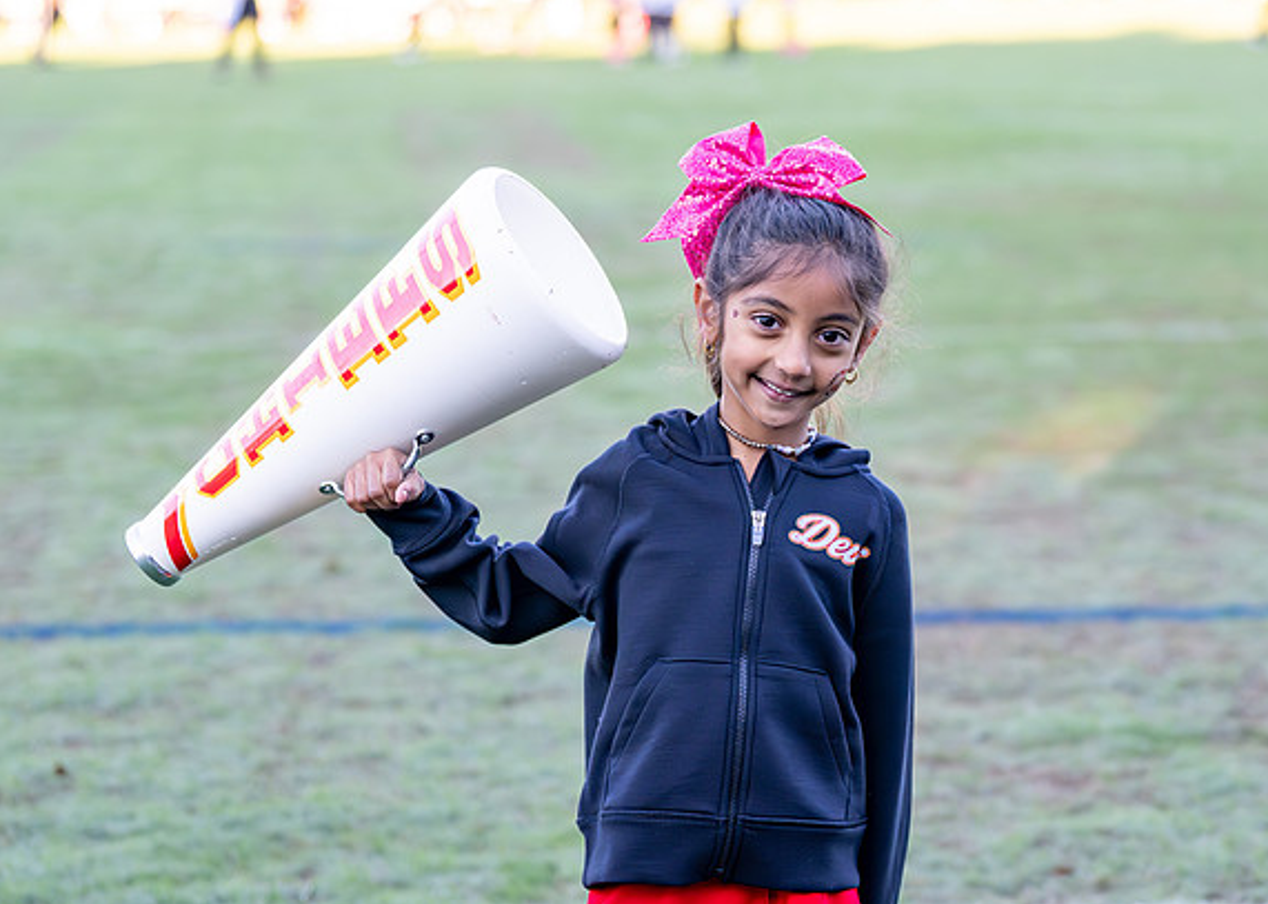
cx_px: 723
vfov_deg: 13.1
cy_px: 462
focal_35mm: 109
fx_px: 3923
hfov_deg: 18.4
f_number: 2.8
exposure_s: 1/1600
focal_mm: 70
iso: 1600
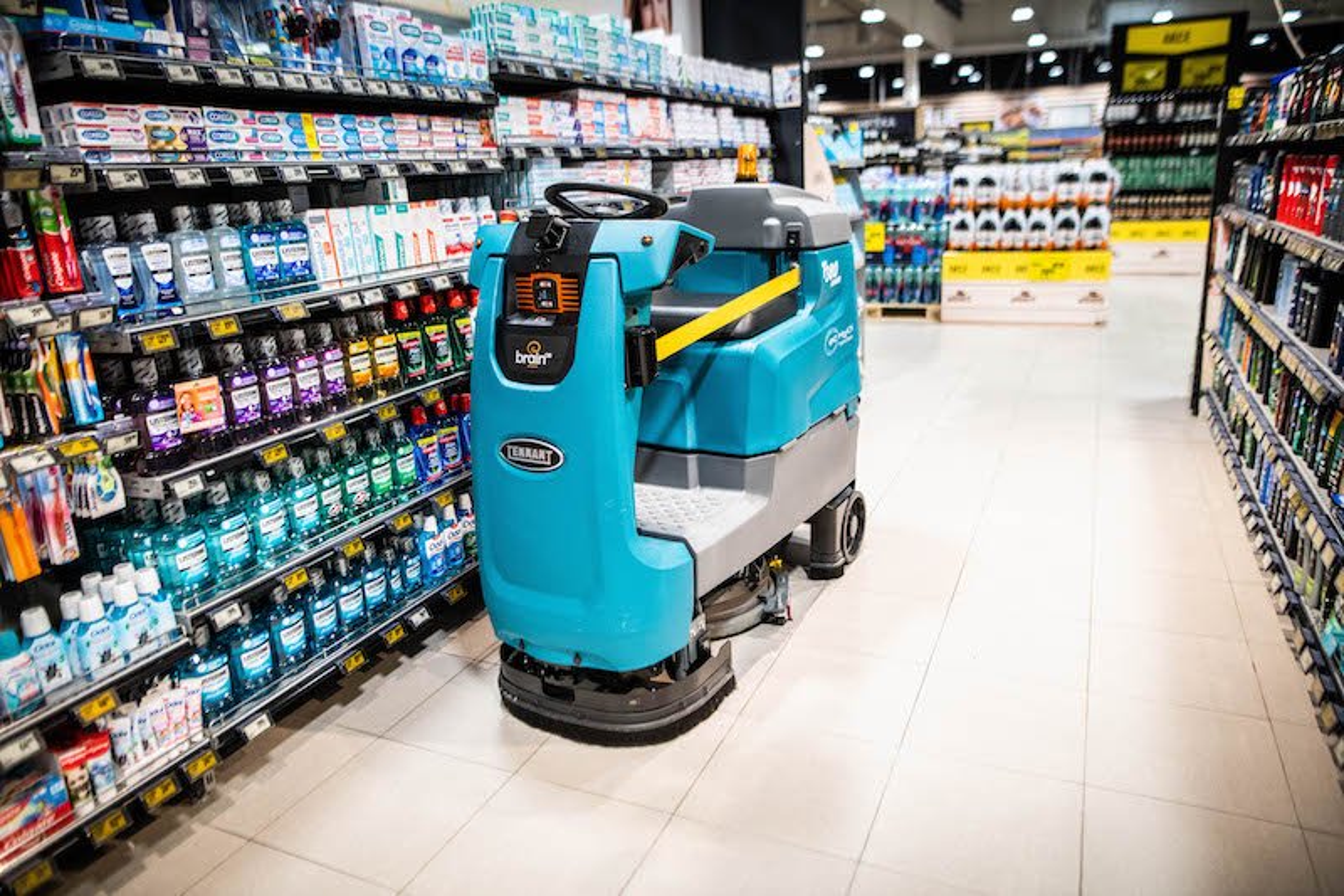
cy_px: 448
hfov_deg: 73.8
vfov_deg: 53.1
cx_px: 672
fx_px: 896
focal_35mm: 24
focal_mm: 24
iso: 500
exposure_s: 1/500
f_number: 2.2
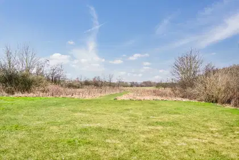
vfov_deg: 36.9
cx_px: 120
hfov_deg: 53.1
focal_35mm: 36
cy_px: 80
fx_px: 239
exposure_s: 1/125
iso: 500
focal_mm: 24
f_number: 8
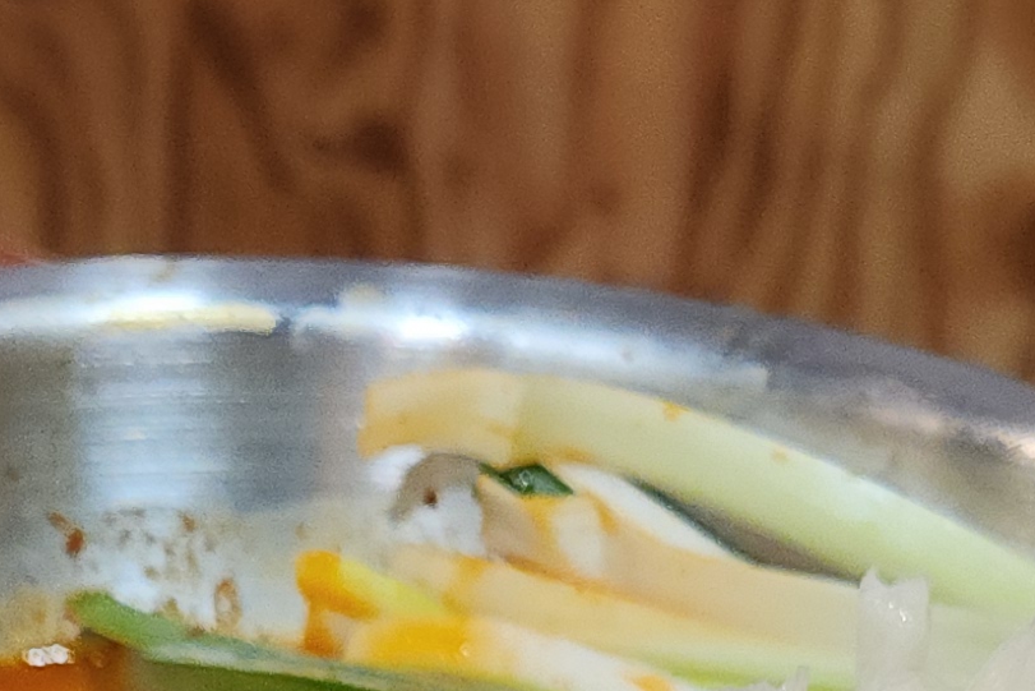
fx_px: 3393
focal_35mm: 118
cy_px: 1728
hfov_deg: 17.3
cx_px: 519
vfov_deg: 10.0
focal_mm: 5.4
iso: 80
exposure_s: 1/60
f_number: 1.8
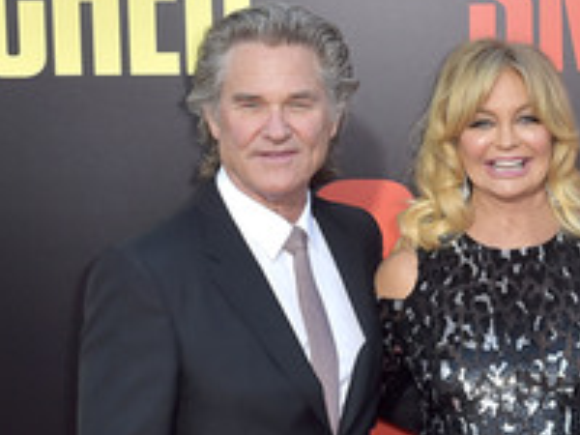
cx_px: 502
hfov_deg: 20.3
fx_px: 1592
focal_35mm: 95
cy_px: 394
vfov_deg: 15.4
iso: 500
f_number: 6.3
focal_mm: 44
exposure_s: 1/320
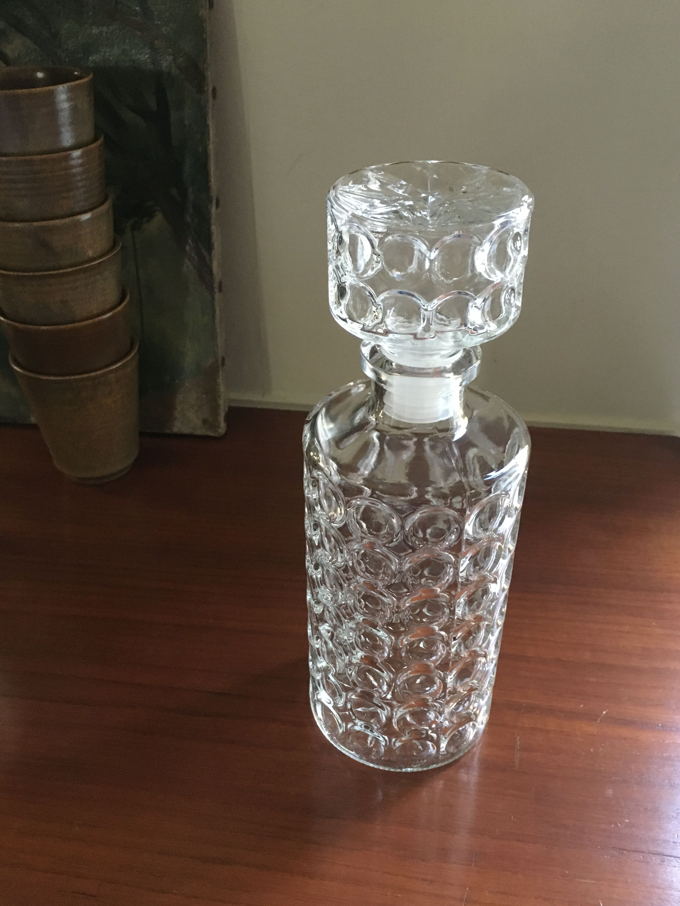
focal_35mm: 30
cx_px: 347
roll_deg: +0.6
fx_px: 786
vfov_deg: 60.0
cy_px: 454
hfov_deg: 46.8
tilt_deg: -34.9
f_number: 2.2
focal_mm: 4.15
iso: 250
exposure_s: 1/15
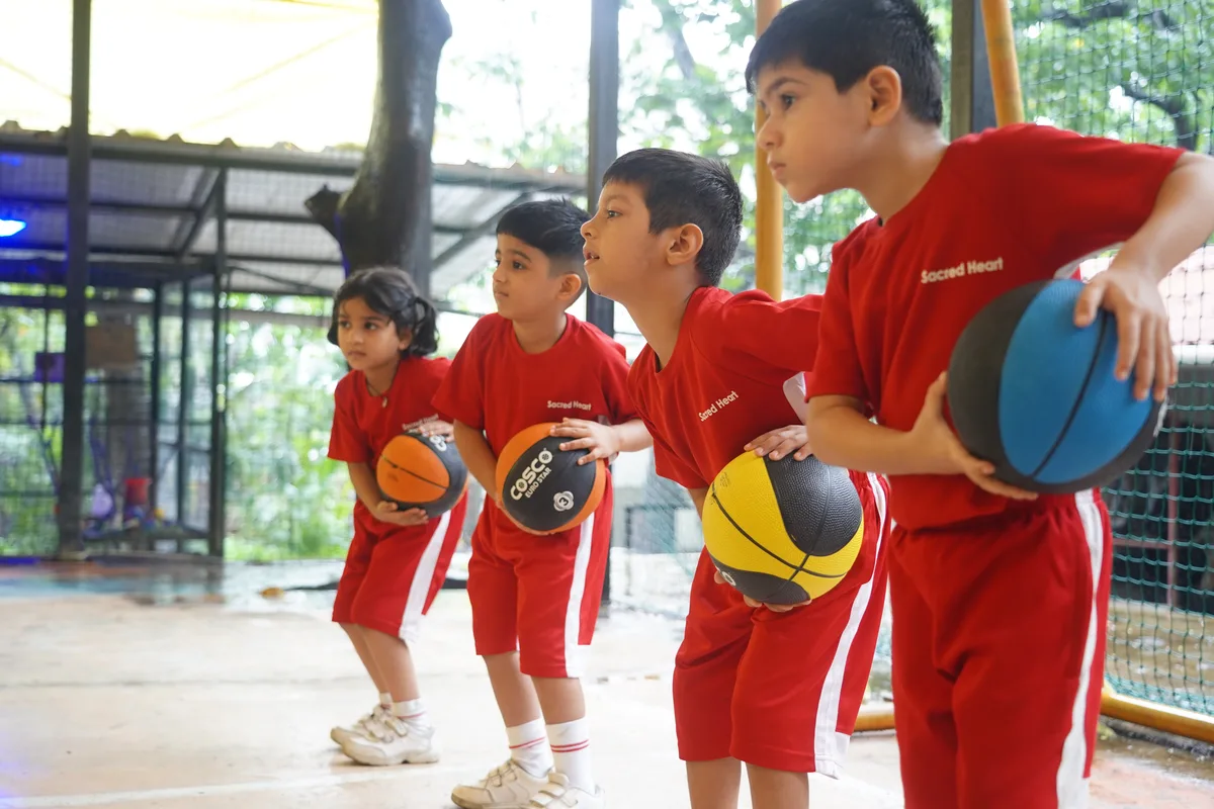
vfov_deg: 28.6
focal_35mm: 47
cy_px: 404
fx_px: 1585
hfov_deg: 41.9
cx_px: 607
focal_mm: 47
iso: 1000
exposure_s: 1/80
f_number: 4
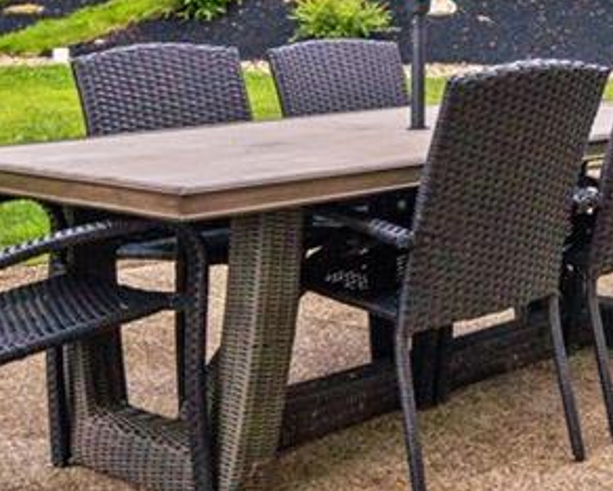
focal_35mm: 69
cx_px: 665
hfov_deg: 25.6
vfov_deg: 21.3
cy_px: -13
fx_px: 1253
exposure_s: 1/160
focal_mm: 21
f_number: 6.3
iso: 2000
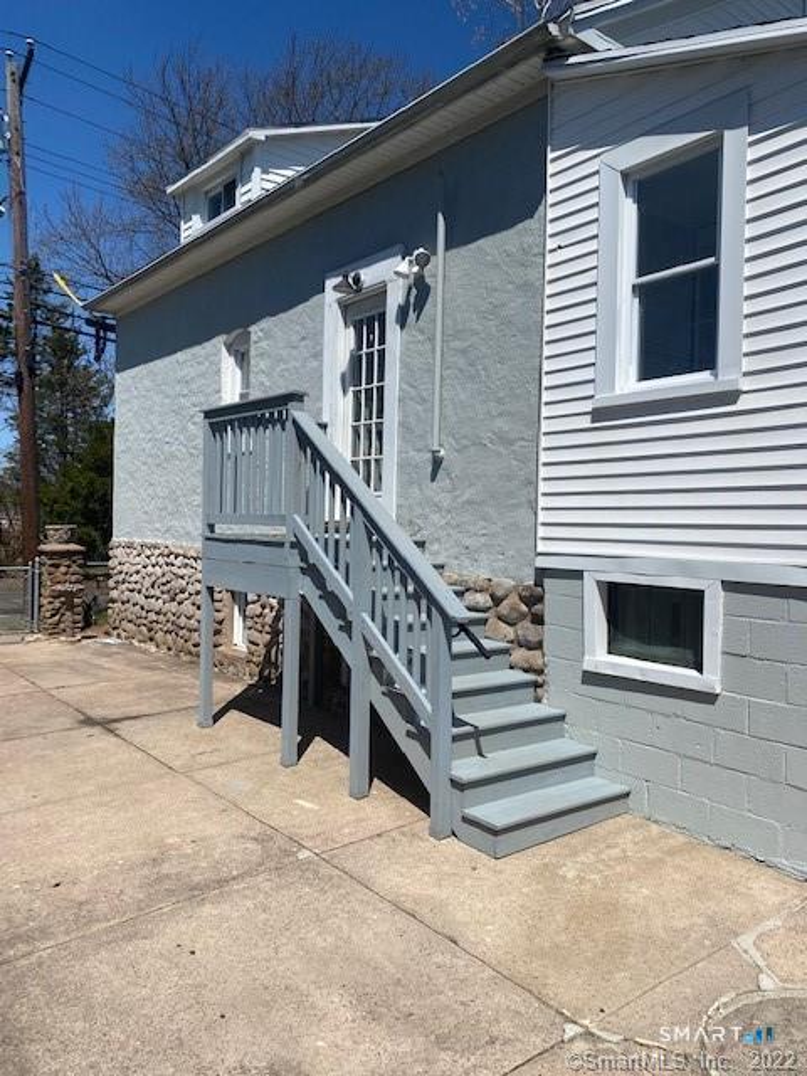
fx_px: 808
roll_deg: -0.7
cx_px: 404
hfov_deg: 53.1
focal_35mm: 26
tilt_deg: -0.4
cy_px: 538
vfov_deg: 67.3
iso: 32
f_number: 1.8
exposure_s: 1/5747
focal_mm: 4.25
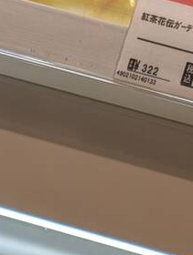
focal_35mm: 137
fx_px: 1015
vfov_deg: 11.8
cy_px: 608
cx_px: -119
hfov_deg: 10.4
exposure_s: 1/297
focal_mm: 6.9
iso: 40
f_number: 1.68
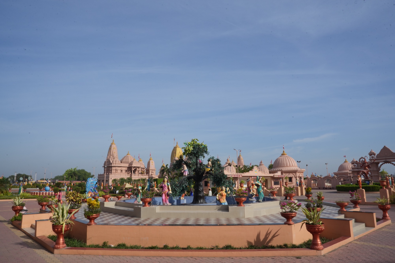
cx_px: 198
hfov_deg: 73.7
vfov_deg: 53.1
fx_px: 263
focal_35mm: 24
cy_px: 132
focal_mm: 24
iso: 400
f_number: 22
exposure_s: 1/250
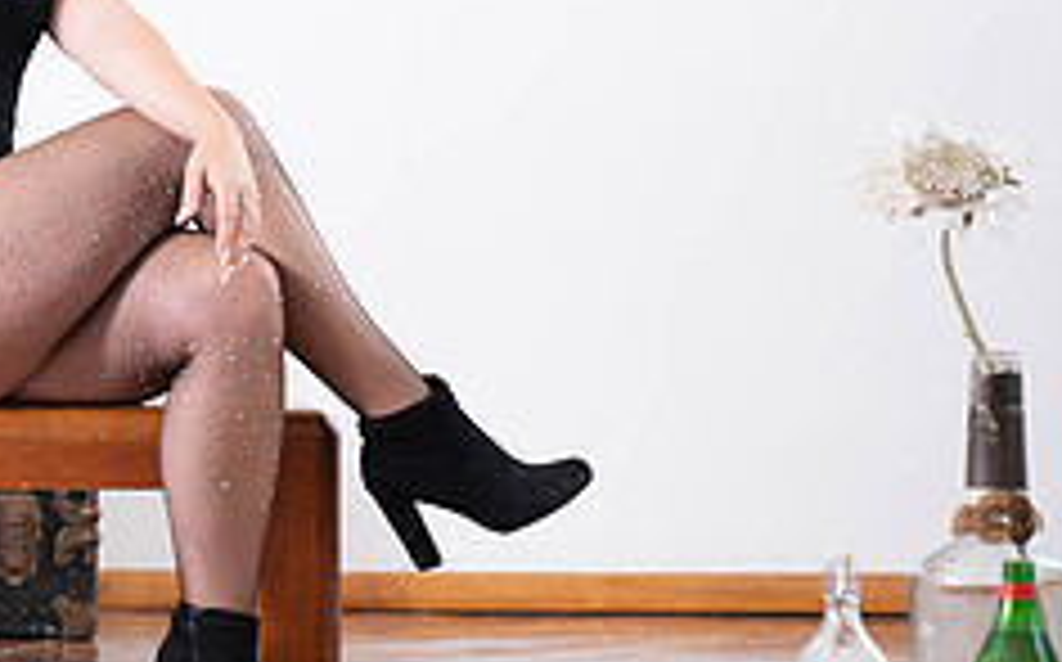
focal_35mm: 196
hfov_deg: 10.5
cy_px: 117
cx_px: -259
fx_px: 5667
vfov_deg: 6.7
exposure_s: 1/160
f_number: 2.8
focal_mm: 70
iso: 320
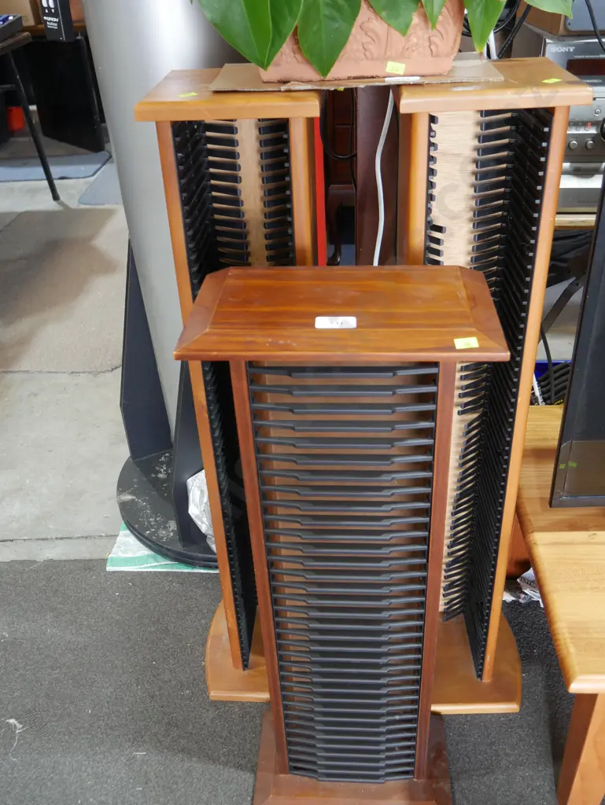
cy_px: 402
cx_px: 302
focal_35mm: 32
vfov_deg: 56.8
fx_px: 745
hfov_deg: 44.2
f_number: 3.6
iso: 500
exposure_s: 1/60
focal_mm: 16
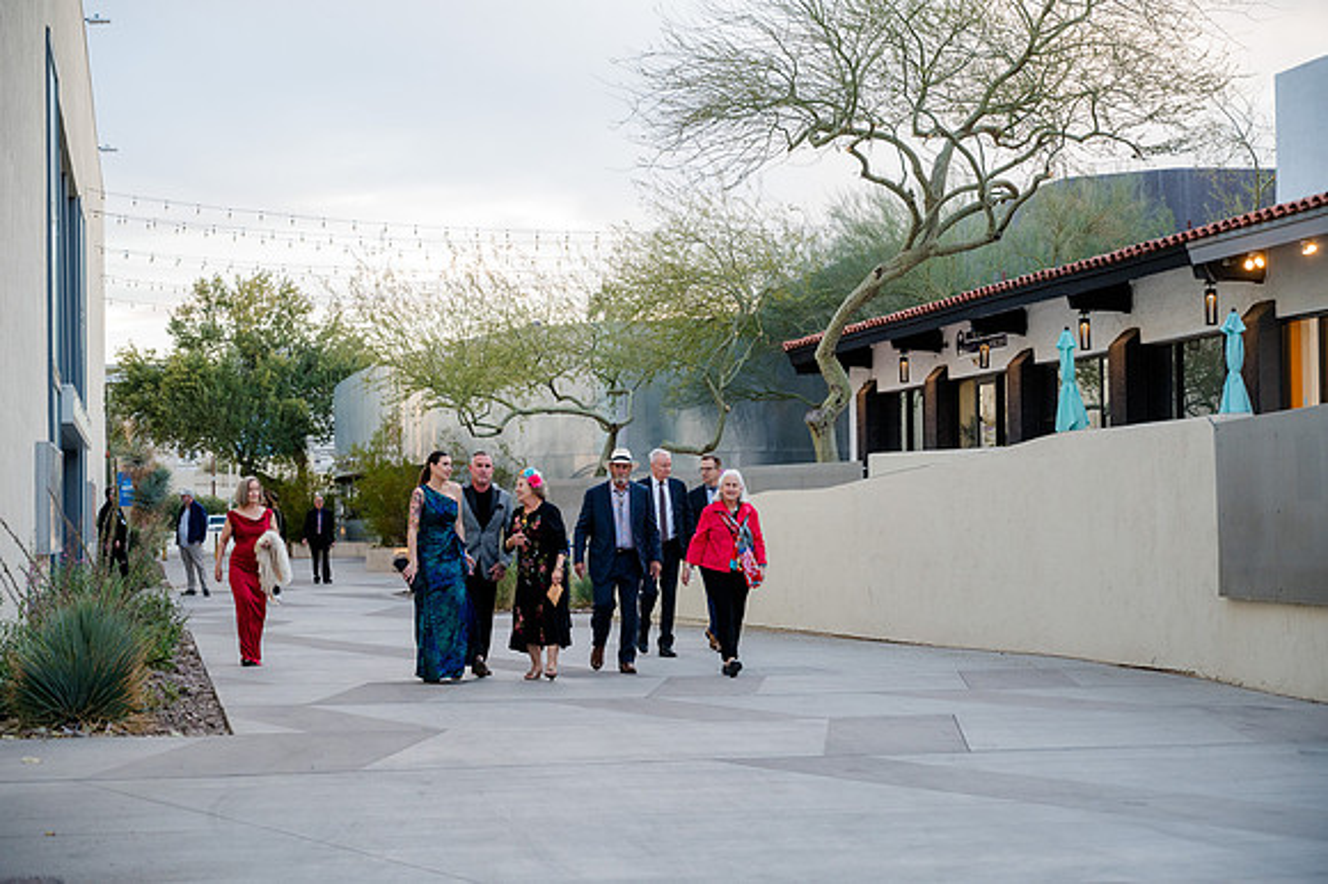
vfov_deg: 19.4
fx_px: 2581
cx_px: 664
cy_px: 442
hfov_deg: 28.9
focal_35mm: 70
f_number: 4
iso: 1600
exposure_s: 1/160
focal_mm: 70
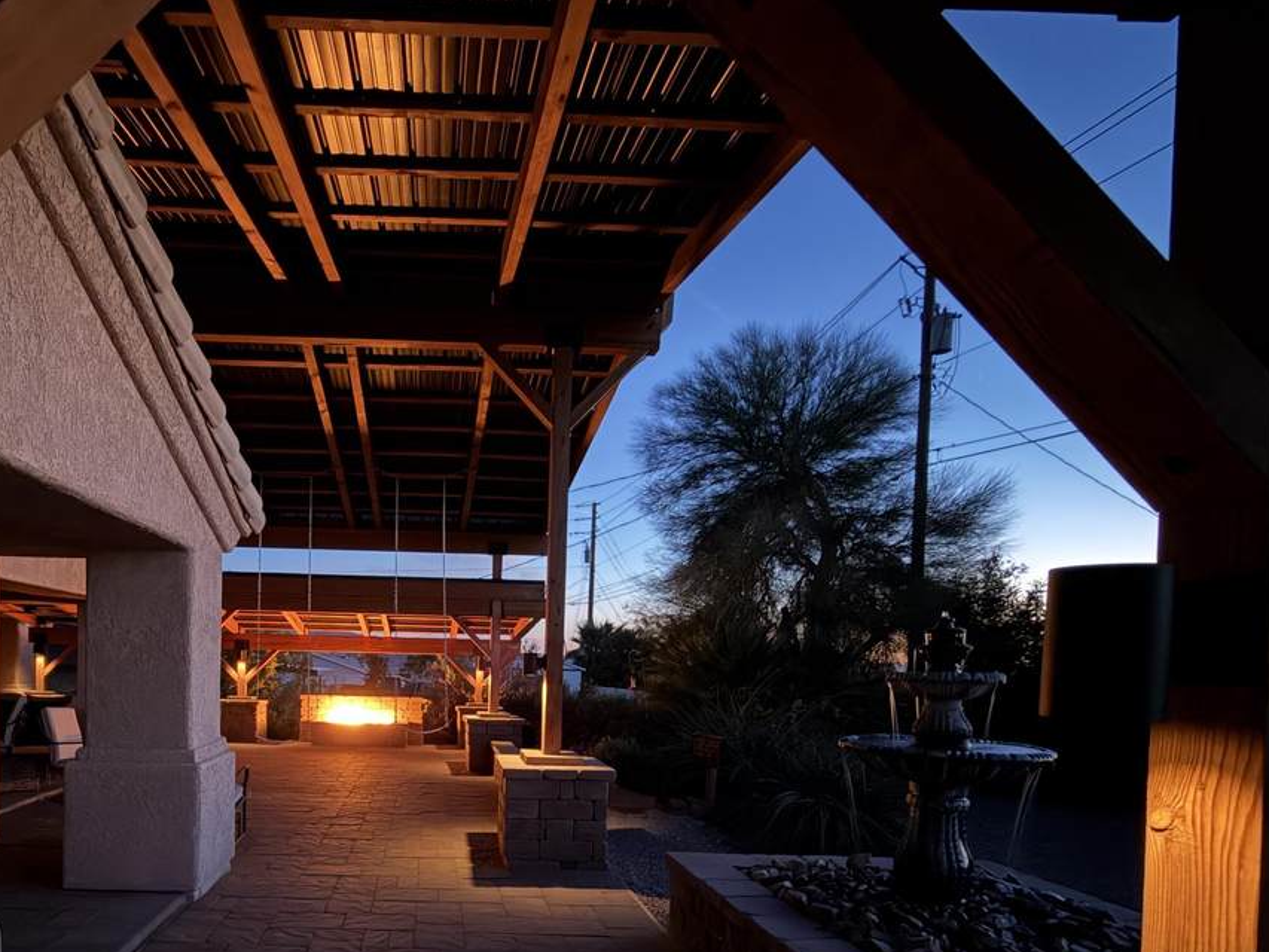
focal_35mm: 21
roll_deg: -0.7
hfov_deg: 76.9
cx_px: 443
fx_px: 770
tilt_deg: -1.5
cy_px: 687
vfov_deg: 60.7
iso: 1250
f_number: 2.2
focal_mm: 2.22
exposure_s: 1/8
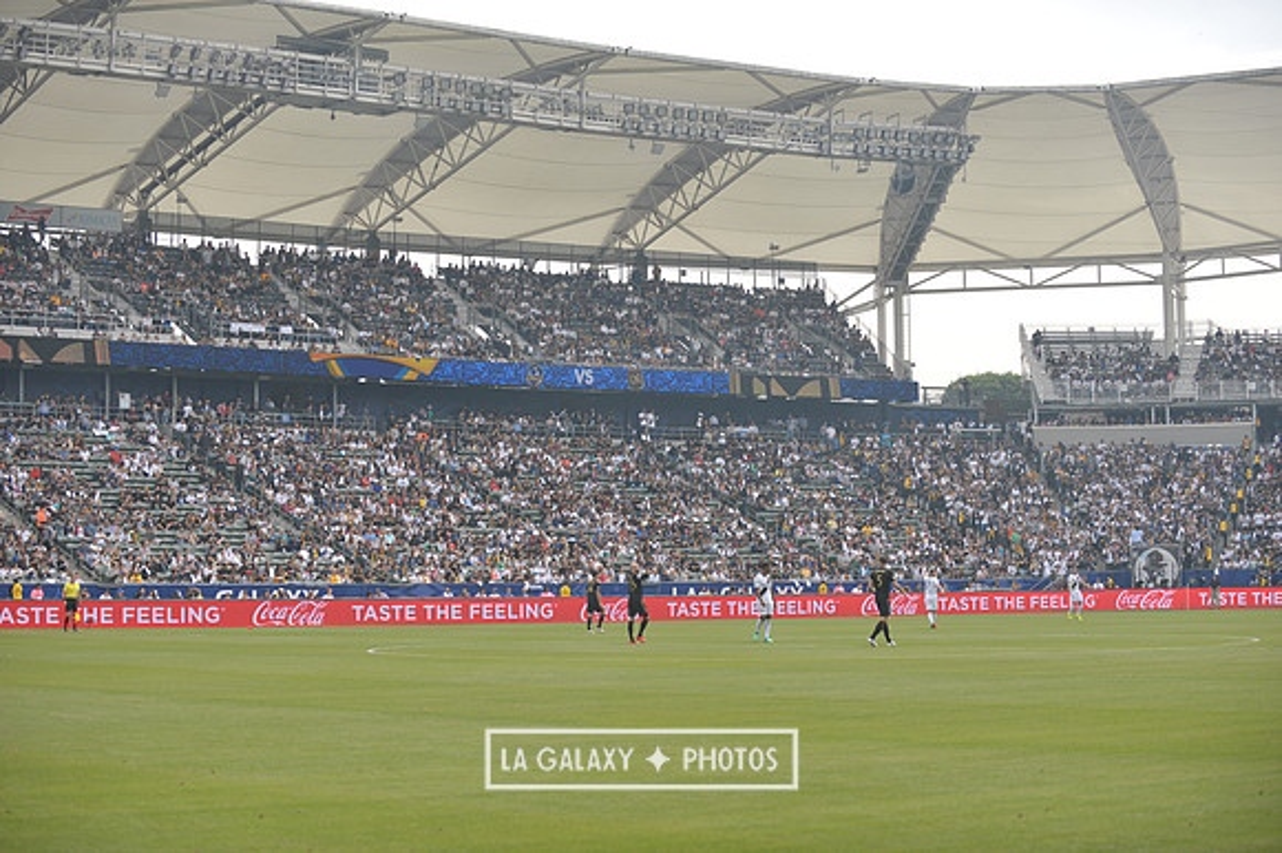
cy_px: 426
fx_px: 2491
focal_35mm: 70
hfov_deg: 28.9
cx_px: 641
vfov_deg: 19.4
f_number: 3.5
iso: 320
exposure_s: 1/2500
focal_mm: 70
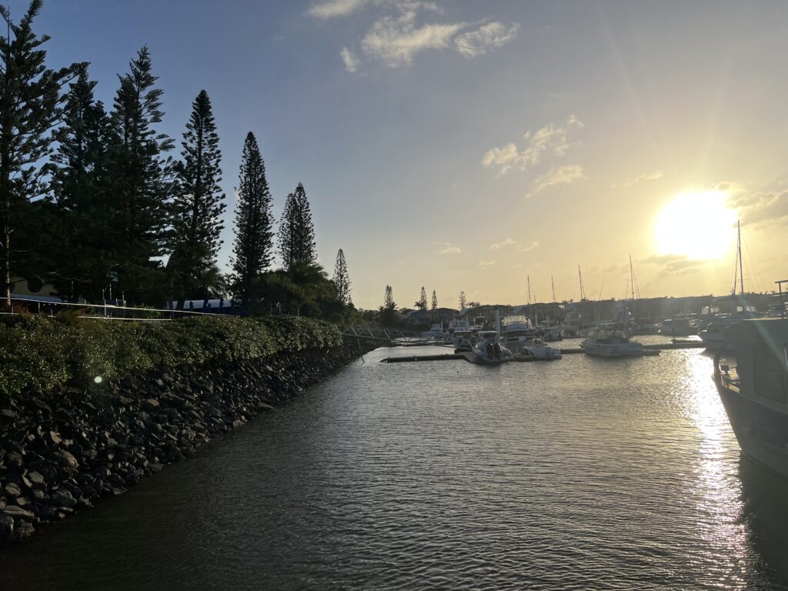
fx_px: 592
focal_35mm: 26
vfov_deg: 53.1
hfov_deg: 67.3
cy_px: 296
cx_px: 394
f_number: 1.5
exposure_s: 1/9434
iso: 50
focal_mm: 5.7
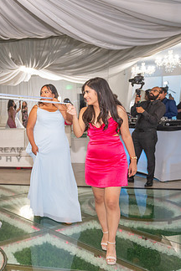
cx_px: -42
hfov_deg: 27.1
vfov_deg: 45.4
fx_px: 324
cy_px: 148
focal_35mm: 43
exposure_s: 1/160
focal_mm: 24
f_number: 3.2
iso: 1000
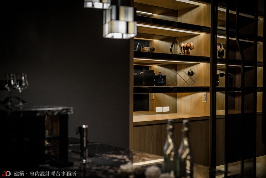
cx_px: 133
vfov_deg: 27.0
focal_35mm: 50
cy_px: 89
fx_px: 369
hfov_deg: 39.6
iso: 800
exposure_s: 1/640
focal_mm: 50
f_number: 1.8
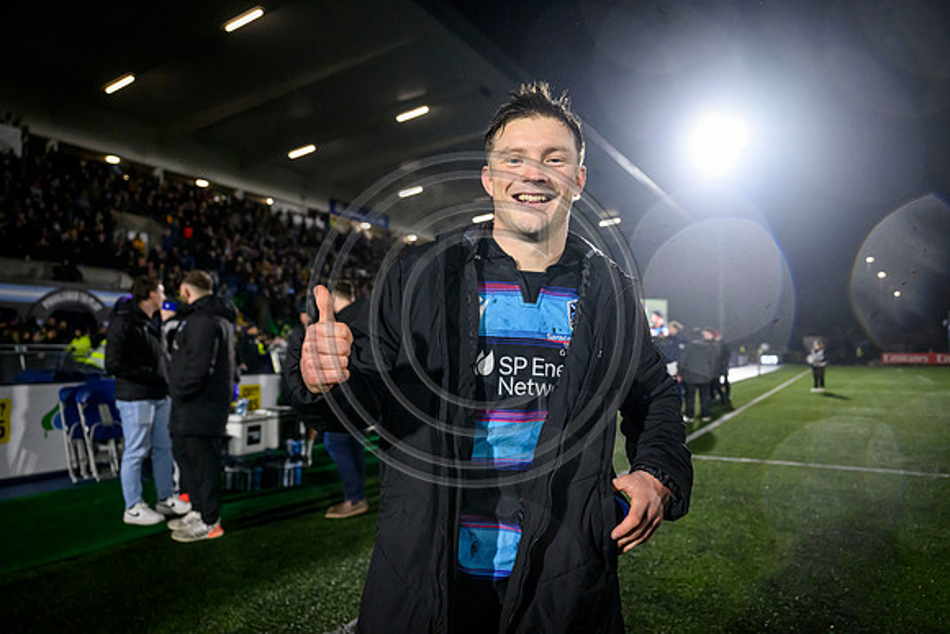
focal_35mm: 24
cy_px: 317
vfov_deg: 53.2
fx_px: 633
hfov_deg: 73.7
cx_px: 475
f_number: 3.2
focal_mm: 24
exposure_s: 1/3200
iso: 8000
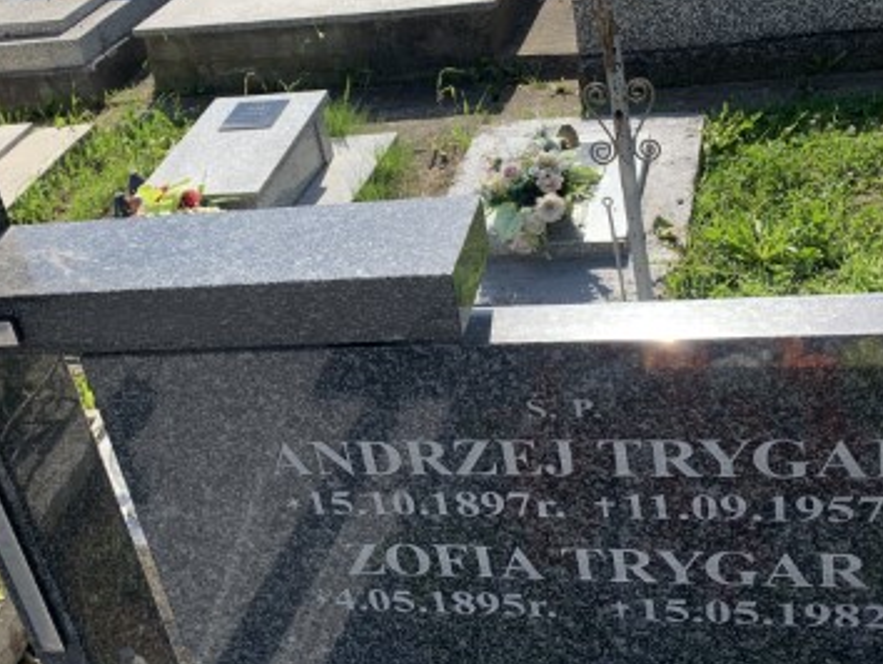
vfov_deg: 30.8
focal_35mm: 47
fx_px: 1200
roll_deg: +9.6
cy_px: 247
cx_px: 414
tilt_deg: -27.7
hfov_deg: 40.4
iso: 25
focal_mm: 4.25
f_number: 1.8
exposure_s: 1/1406
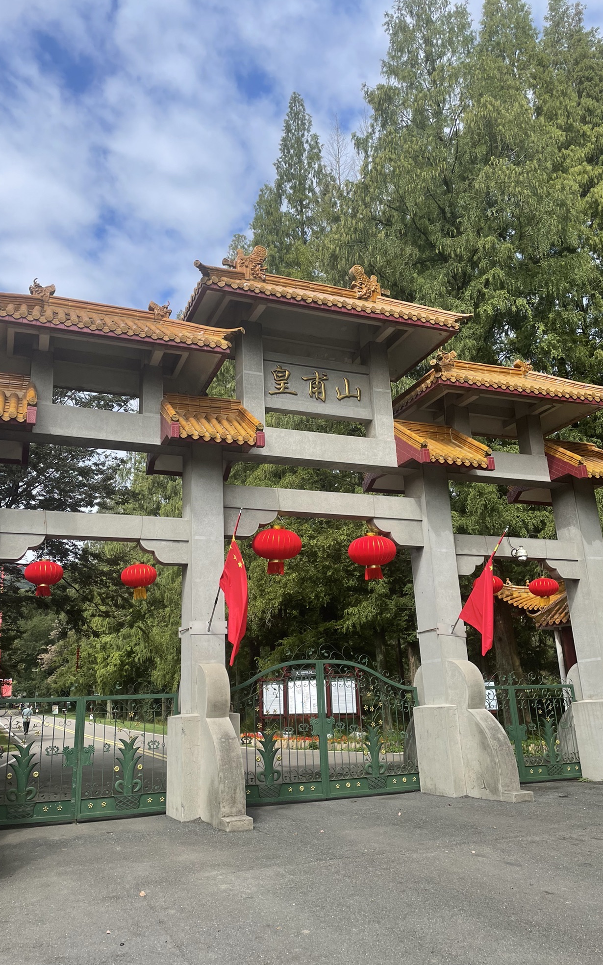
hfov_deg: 44.5
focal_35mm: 28
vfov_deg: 66.5
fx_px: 736
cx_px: 285
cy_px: 480
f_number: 1.6
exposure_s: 1/2506
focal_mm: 4.2
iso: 32
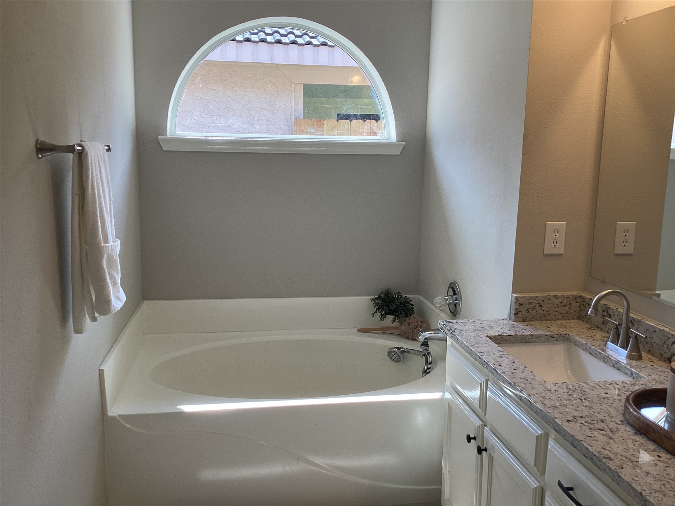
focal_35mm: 31
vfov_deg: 45.4
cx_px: 338
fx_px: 604
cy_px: 253
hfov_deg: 58.4
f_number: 2.4
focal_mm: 3.3
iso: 32
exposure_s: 1/120
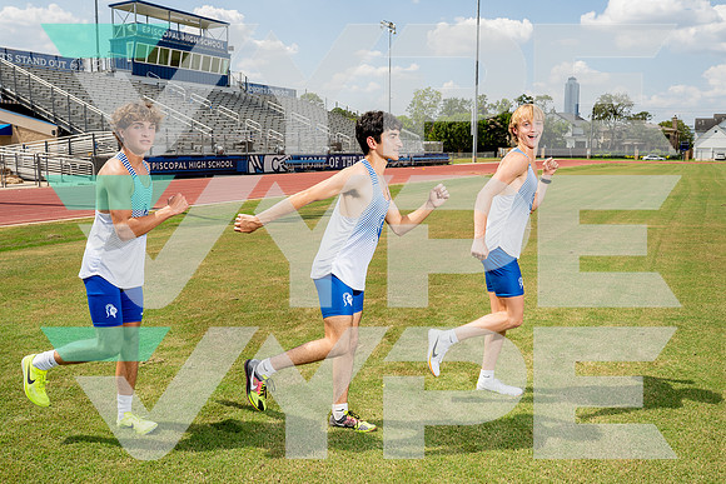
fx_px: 621
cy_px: 241
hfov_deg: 60.6
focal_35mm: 31
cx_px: 367
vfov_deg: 42.6
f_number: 8
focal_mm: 28
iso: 100
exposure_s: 1/250
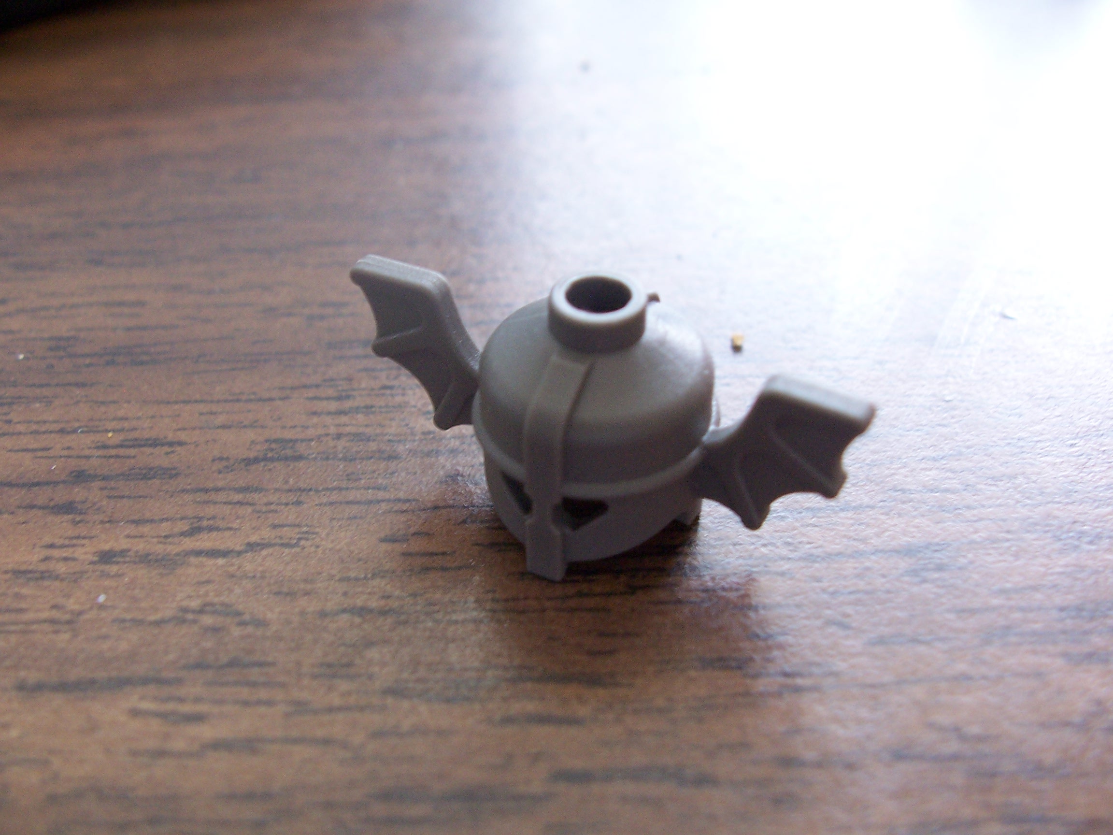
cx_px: 556
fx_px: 1125
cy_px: 418
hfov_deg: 52.6
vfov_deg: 40.7
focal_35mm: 35
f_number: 2.8
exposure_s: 1/15
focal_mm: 6
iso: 140
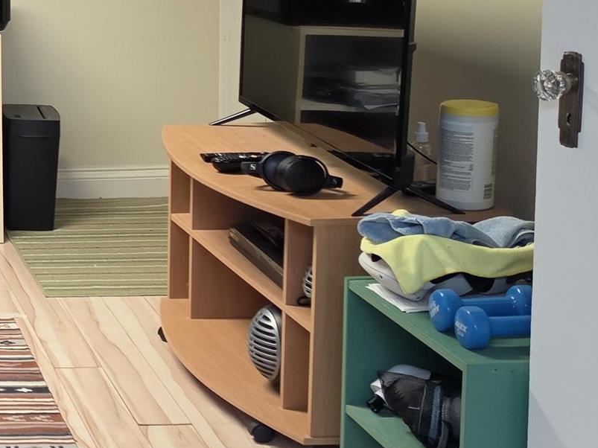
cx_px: -387
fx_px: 1520
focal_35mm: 88
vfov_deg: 16.7
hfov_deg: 18.7
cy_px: 89
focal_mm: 6.5
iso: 400
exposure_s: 1/120
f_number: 1.4
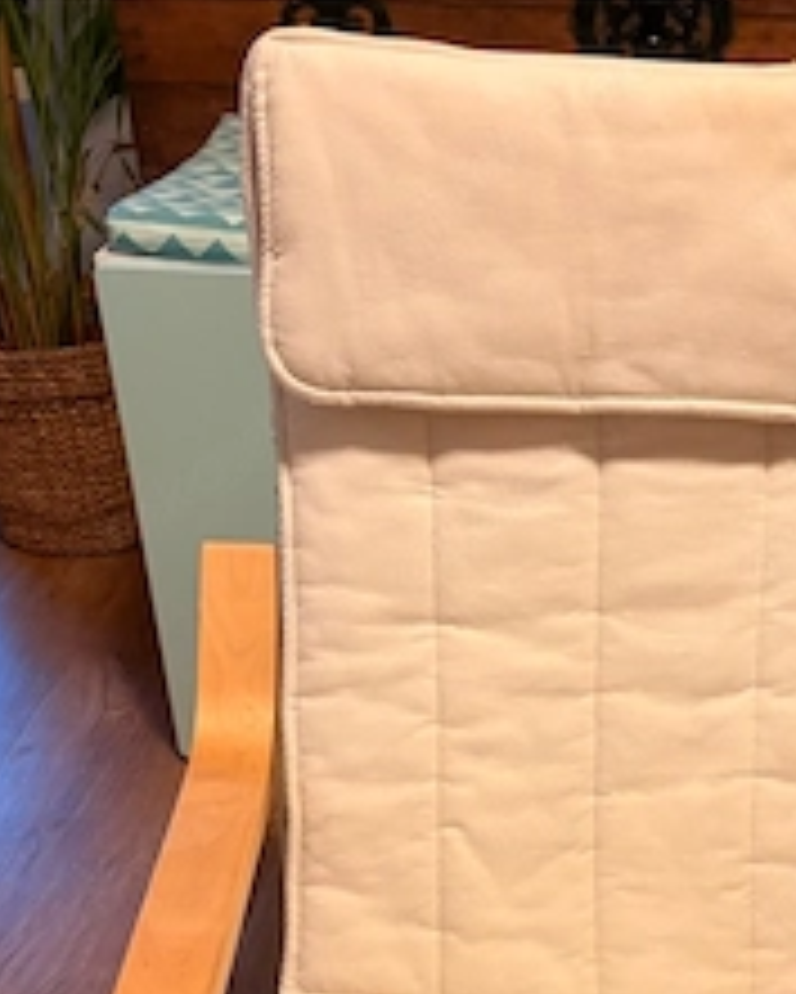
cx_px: 621
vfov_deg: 37.7
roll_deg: -2.0
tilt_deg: -36.8
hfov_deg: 32.0
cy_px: 891
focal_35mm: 46
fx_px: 1354
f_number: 1.6
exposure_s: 1/50
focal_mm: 5.96
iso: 250
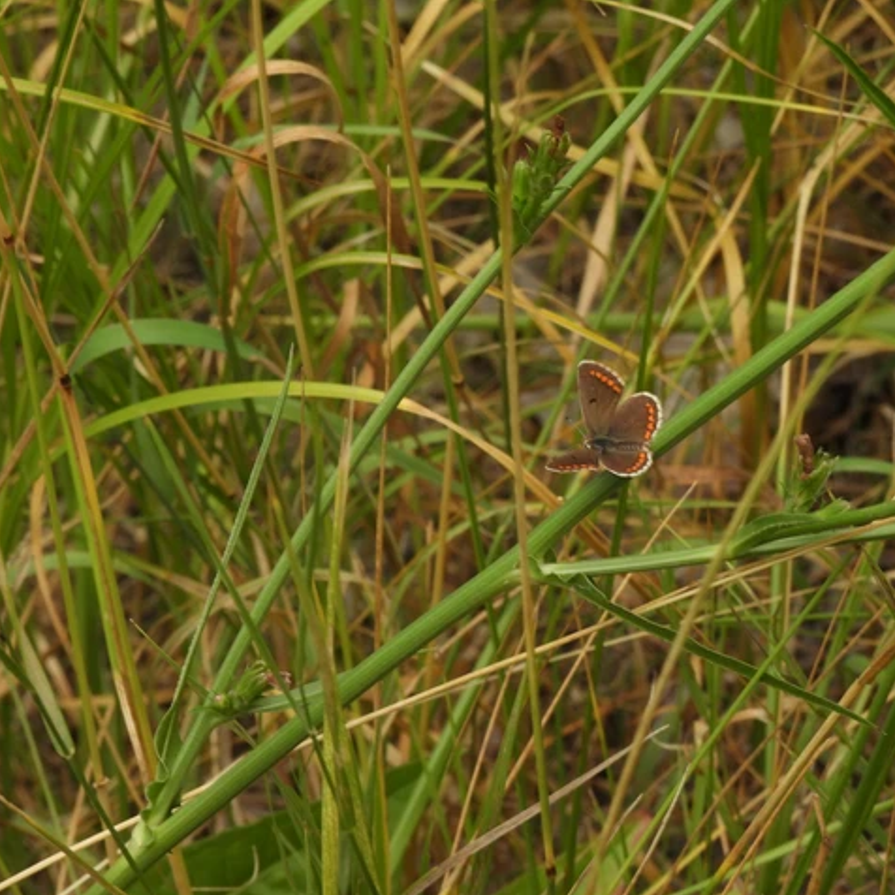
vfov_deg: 6.1
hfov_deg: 6.1
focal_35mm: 285
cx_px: 579
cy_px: 449
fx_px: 8337
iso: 100
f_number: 5.6
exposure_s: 1/160
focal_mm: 42.8
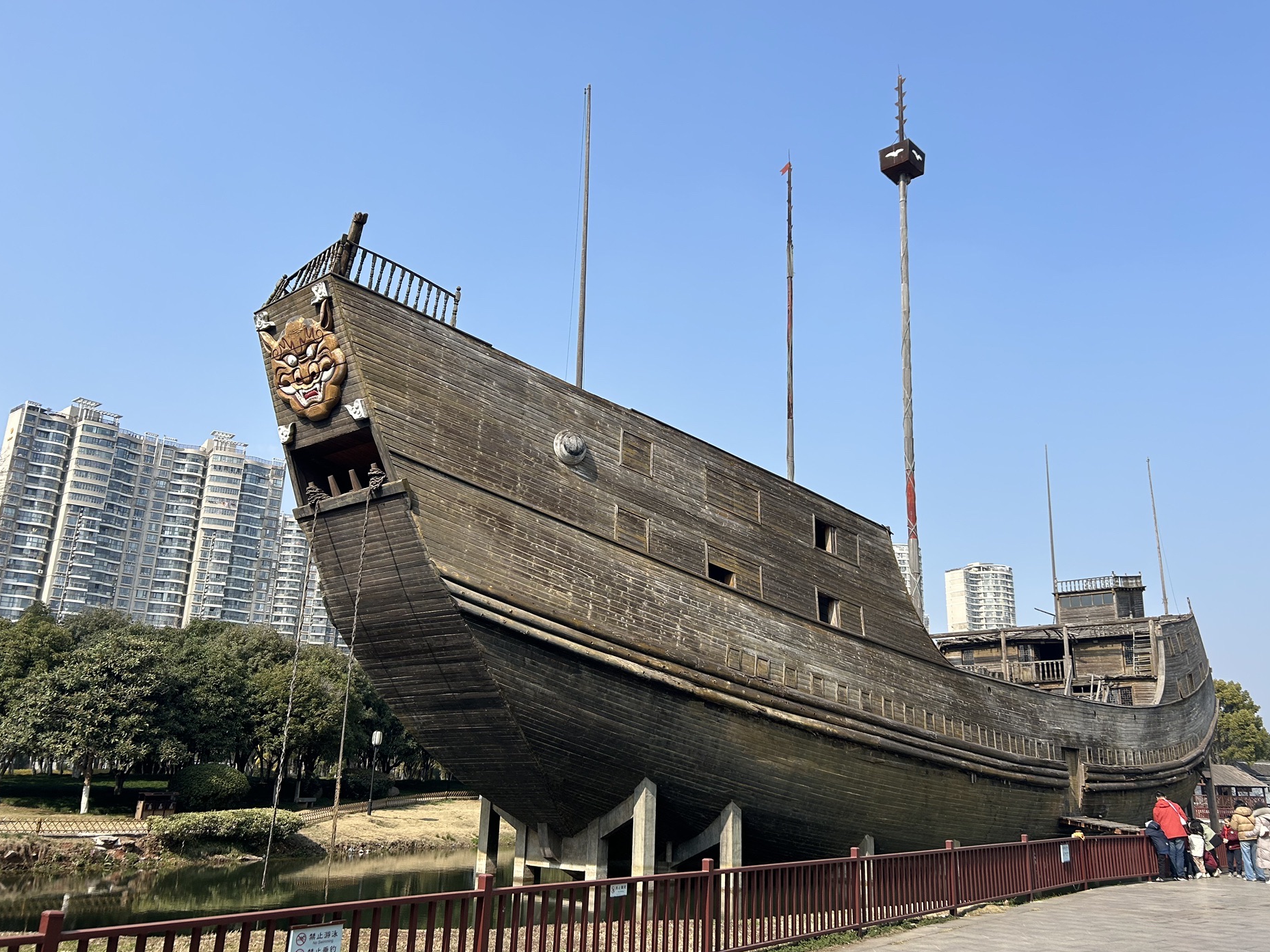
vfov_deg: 49.7
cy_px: 458
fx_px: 1027
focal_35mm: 28
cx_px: 681
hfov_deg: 63.4
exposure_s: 1/3968
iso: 50
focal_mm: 5.7
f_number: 1.5
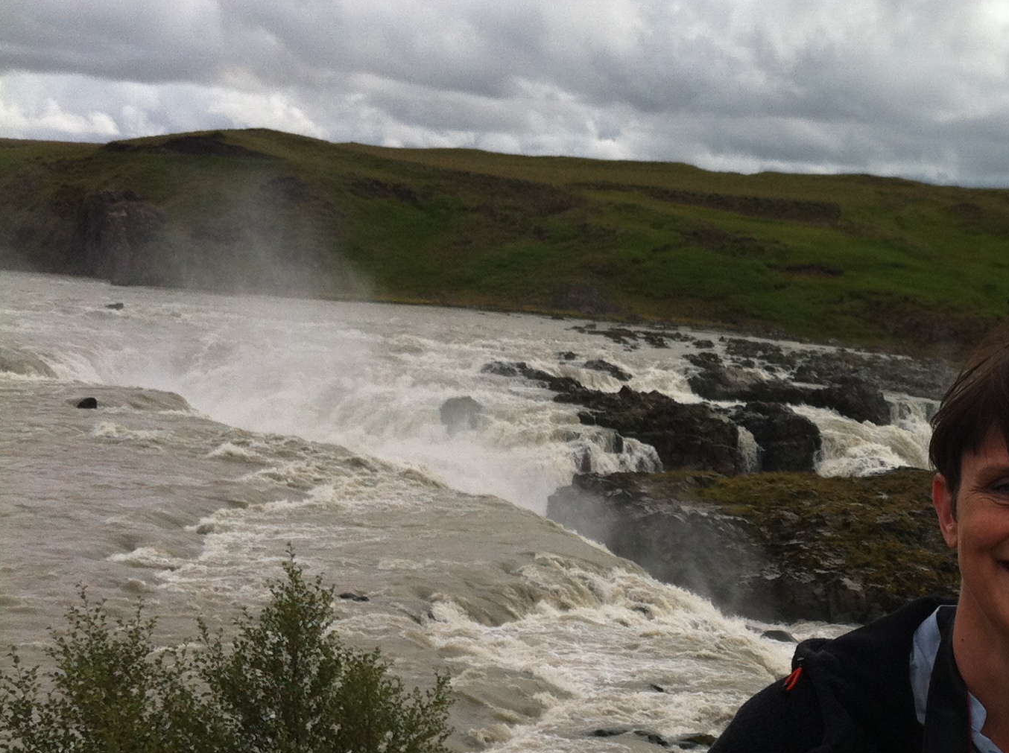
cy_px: 415
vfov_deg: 21.9
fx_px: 1950
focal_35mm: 67
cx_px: 952
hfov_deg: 27.7
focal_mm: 3.85
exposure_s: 1/1160
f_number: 2.8
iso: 80
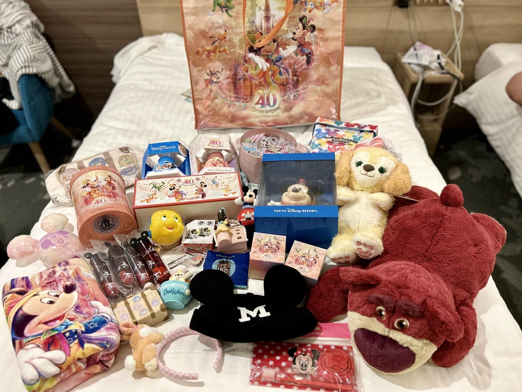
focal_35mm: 26
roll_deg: +1.3
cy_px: 196
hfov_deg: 67.3
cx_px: 261
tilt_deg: -40.7
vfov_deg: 53.1
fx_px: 392
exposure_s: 1/50
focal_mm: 5.7
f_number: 1.5
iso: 250
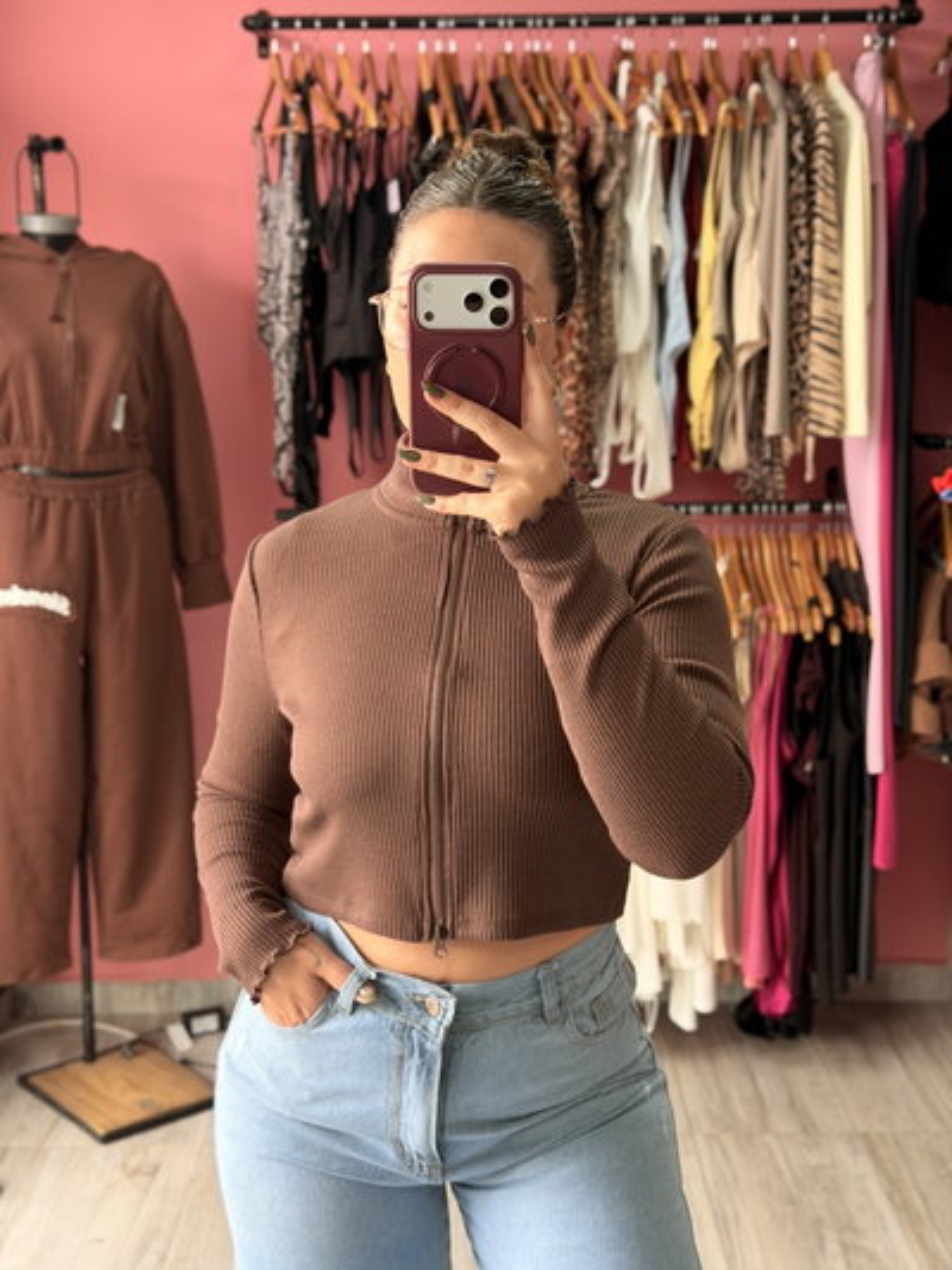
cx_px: 476
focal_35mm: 48
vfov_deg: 39.6
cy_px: 635
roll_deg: +1.5
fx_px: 1759
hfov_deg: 30.3
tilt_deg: -10.4
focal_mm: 6.76
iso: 100
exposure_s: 1/121
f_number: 1.78
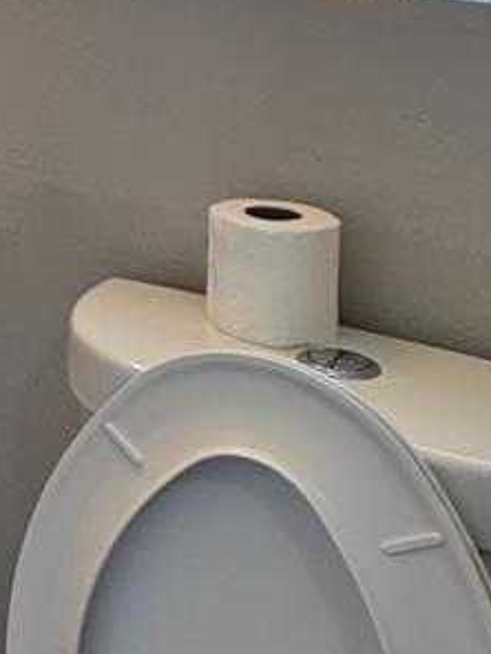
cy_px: -55
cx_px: -430
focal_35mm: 71
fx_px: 1343
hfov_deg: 16.7
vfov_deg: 25.5
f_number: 2.2
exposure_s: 1/120
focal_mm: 2.22
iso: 200
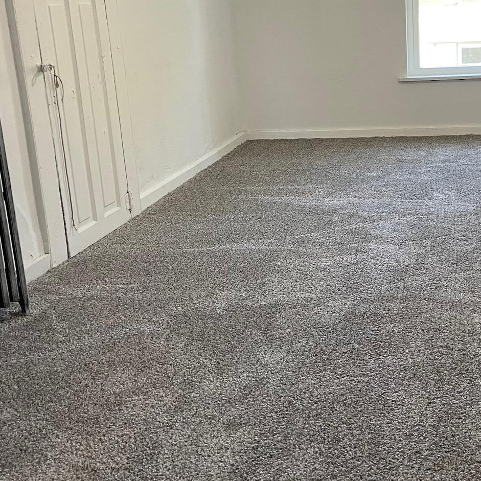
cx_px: 356
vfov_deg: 33.9
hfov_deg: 33.4
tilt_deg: -13.4
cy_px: 187
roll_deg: +3.9
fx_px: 786
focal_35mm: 50
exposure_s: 1/77
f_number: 1.6
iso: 125
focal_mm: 4.2
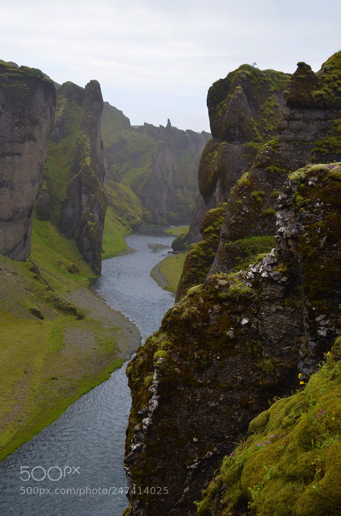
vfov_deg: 36.9
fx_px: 771
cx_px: 170
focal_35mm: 54
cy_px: 258
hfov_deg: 24.9
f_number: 6.3
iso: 200
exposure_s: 1/160
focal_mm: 36
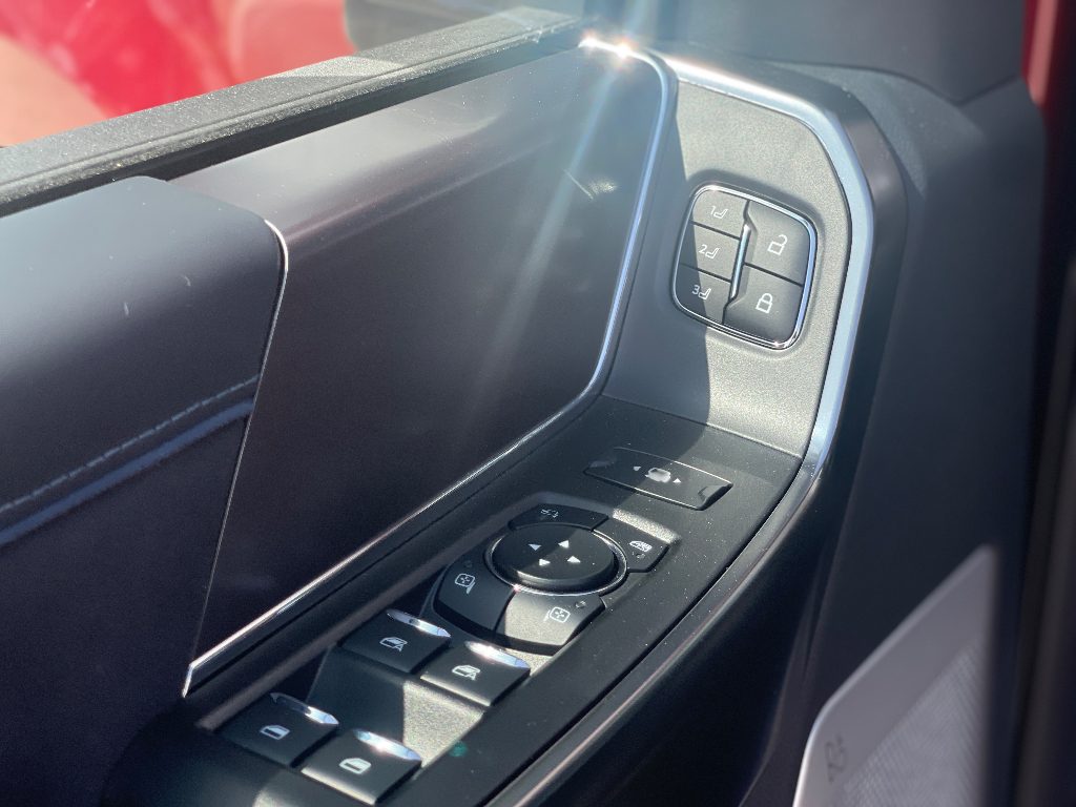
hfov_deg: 30.3
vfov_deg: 22.9
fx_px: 1989
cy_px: 404
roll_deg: -0.7
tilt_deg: -25.0
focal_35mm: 64
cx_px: 538
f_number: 2.2
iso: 32
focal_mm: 7.5
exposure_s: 1/585
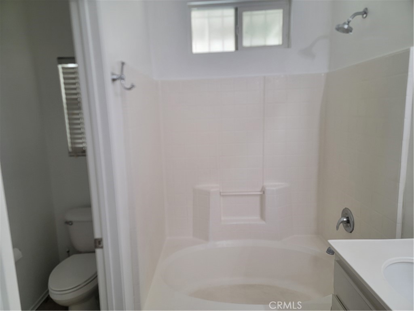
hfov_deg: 71.6
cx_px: 207
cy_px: 156
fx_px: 287
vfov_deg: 56.8
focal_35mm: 24
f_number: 1.8
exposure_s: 1/120
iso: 100
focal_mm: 6.7
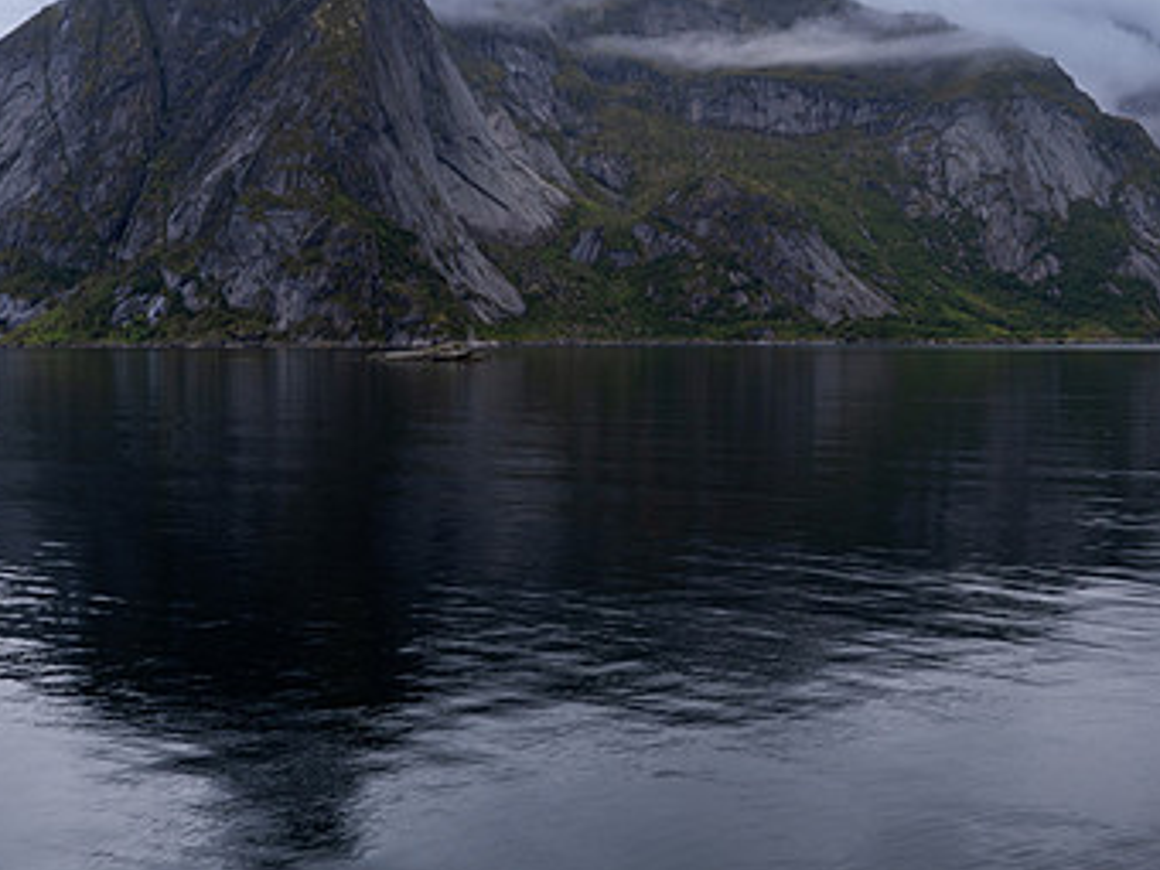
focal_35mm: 59
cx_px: 693
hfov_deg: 32.6
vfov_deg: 24.8
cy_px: 353
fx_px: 1977
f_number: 8
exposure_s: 1/3
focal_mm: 35
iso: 200
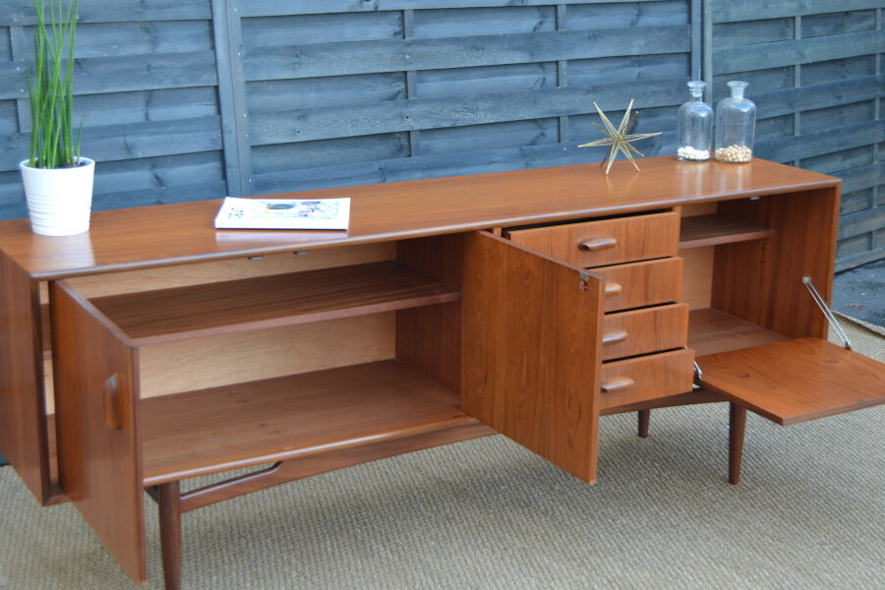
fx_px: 1401
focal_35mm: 57
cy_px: 295
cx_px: 442
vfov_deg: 23.8
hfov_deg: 35.1
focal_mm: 38
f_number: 4.8
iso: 400
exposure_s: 1/60
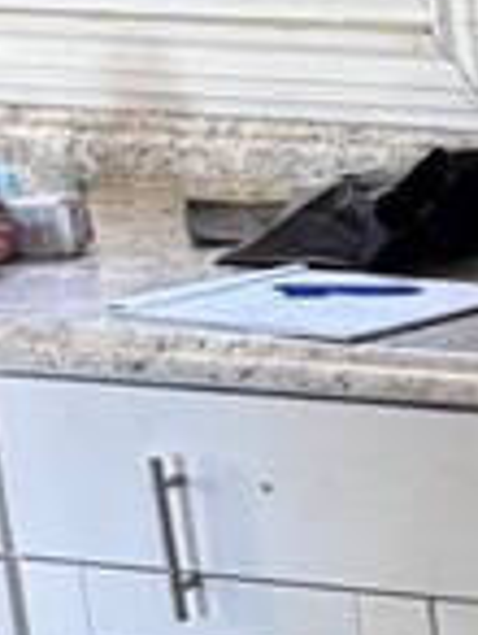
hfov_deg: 7.2
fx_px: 3341
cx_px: 1490
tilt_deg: -17.8
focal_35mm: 182
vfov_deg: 10.7
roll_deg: -0.6
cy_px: 661
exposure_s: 1/60
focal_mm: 5.96
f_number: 1.6
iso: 250
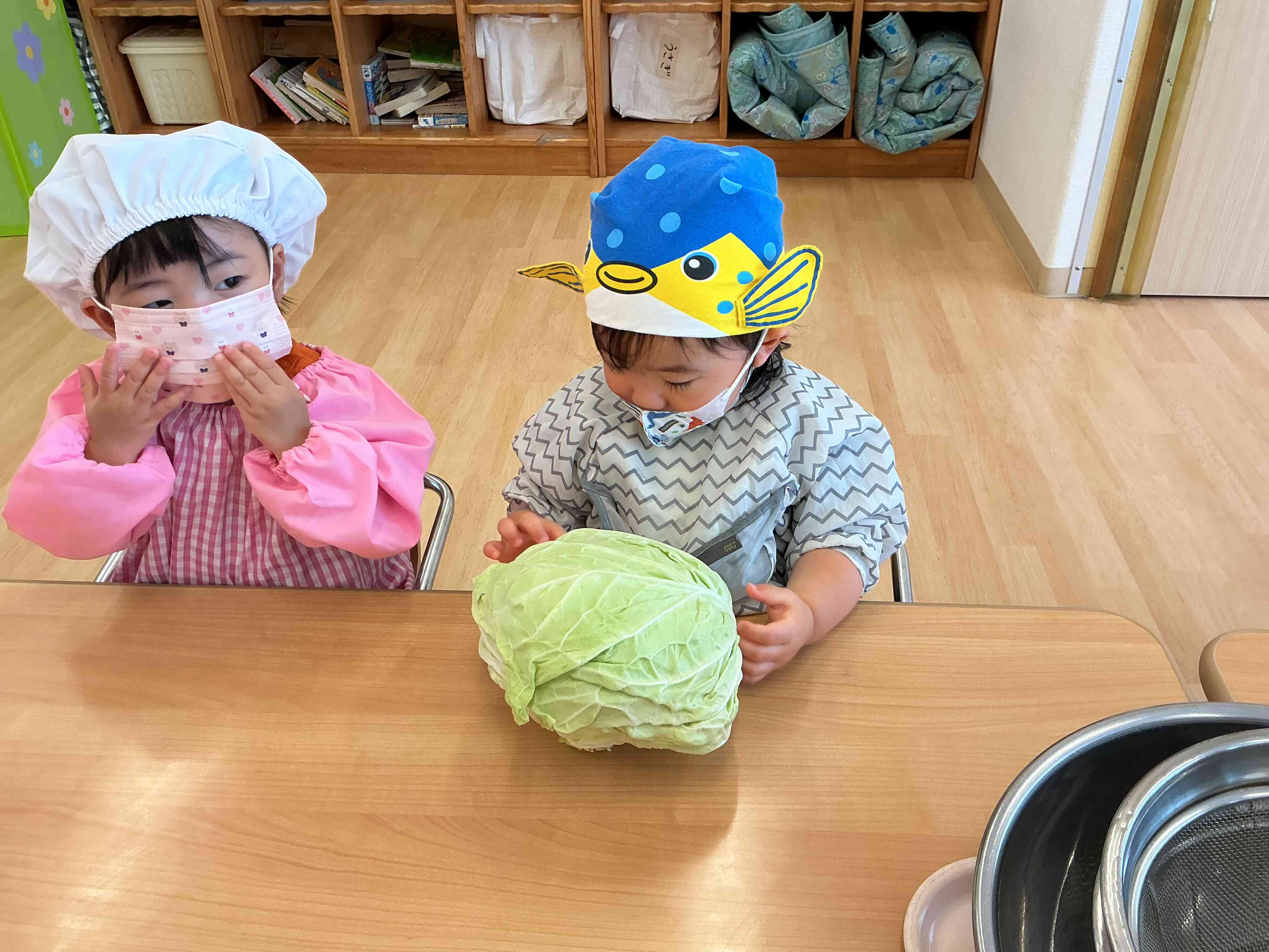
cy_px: 476
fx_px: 1063
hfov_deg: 61.7
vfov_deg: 48.2
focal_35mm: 29
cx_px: 634
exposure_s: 1/120
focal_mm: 3
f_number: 1.8
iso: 40
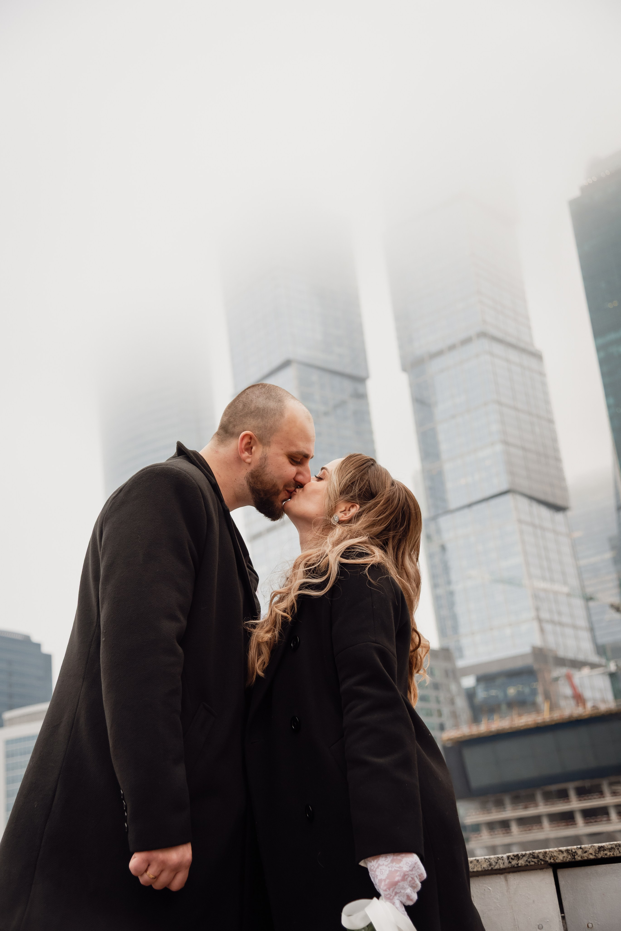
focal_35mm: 50
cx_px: 310
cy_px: 466
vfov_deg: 39.6
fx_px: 1294
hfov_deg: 27.0
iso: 1000
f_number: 4
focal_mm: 50
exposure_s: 1/320
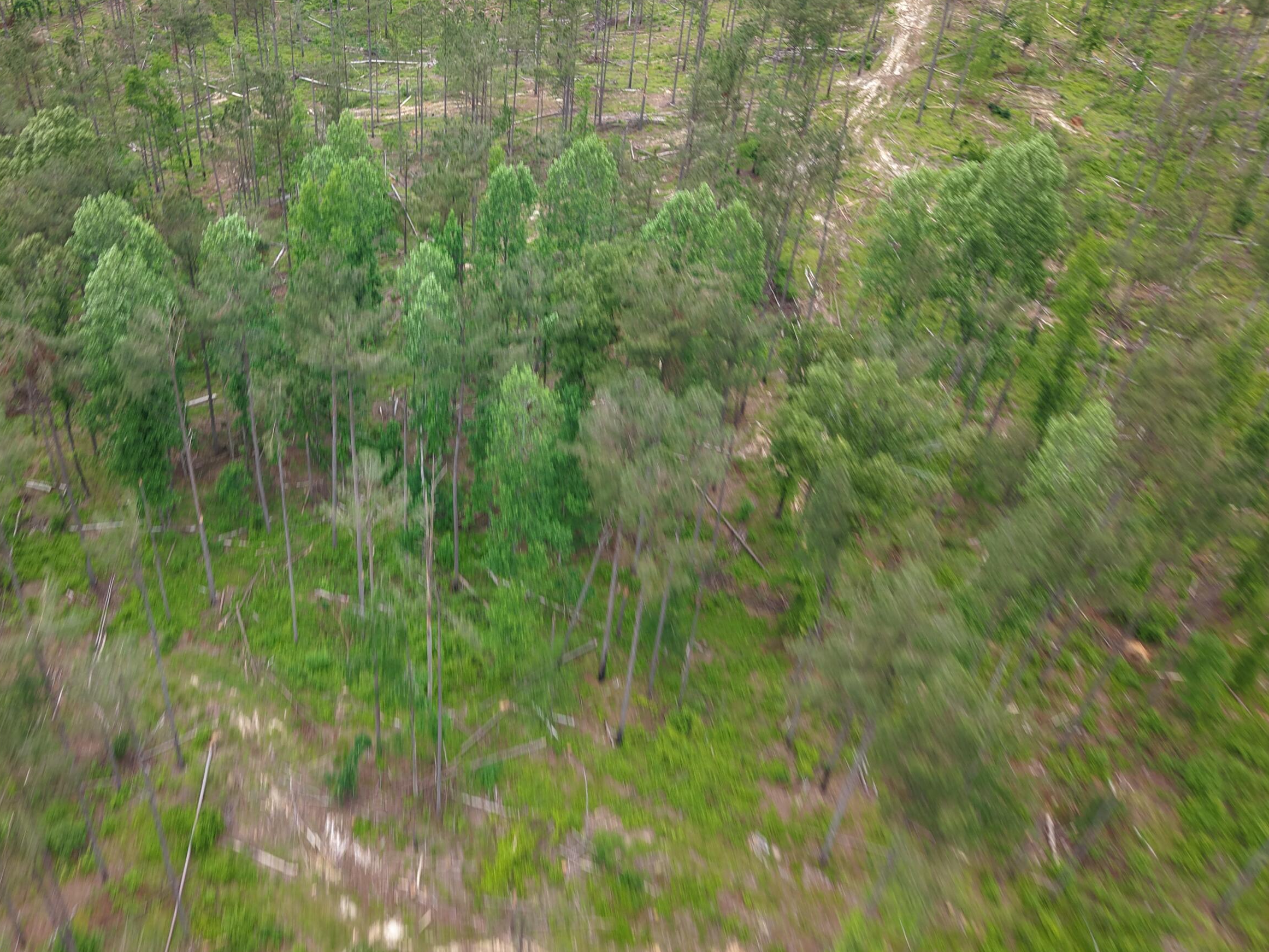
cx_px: 455
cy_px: 391
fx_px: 1136
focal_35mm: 31
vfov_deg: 45.2
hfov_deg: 57.4
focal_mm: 8.67
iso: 100
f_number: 1.8
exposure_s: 1/15
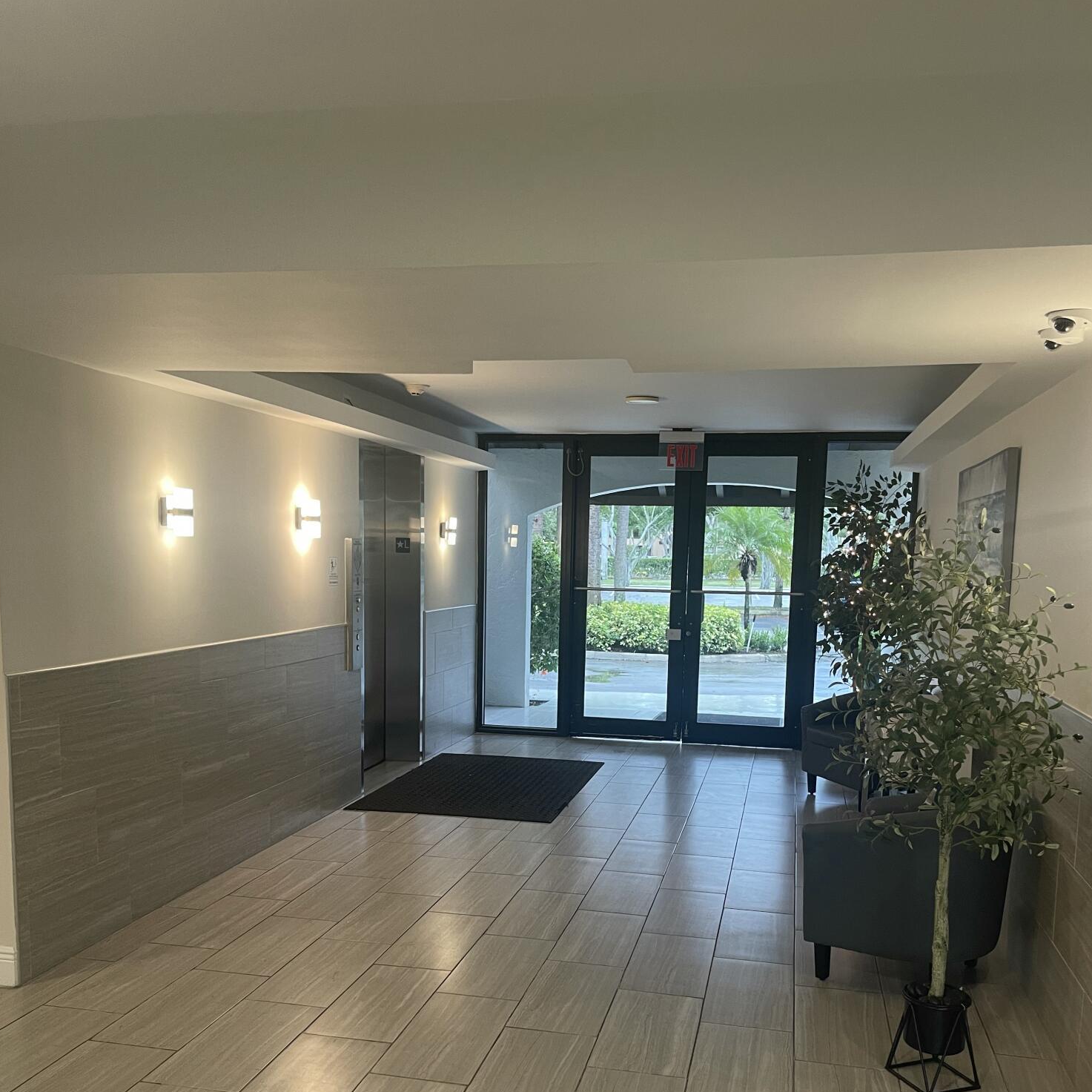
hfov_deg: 54.0
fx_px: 1071
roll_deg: -1.4
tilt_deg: -7.8
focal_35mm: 30
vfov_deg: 53.5
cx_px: 544
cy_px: 681
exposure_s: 1/60
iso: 160
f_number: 1.6
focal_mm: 5.1
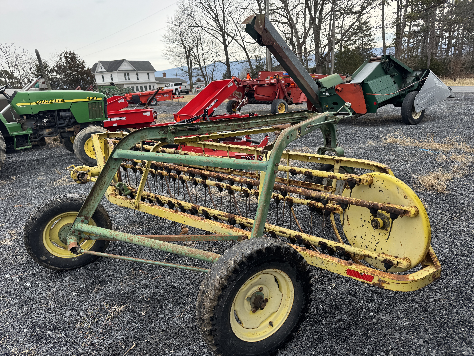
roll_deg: +4.0
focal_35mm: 24
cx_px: 237
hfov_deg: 71.6
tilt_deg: -16.4
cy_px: 178
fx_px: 329
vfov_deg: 56.8
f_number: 1.78
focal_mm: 6.76
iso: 80
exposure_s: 1/1193
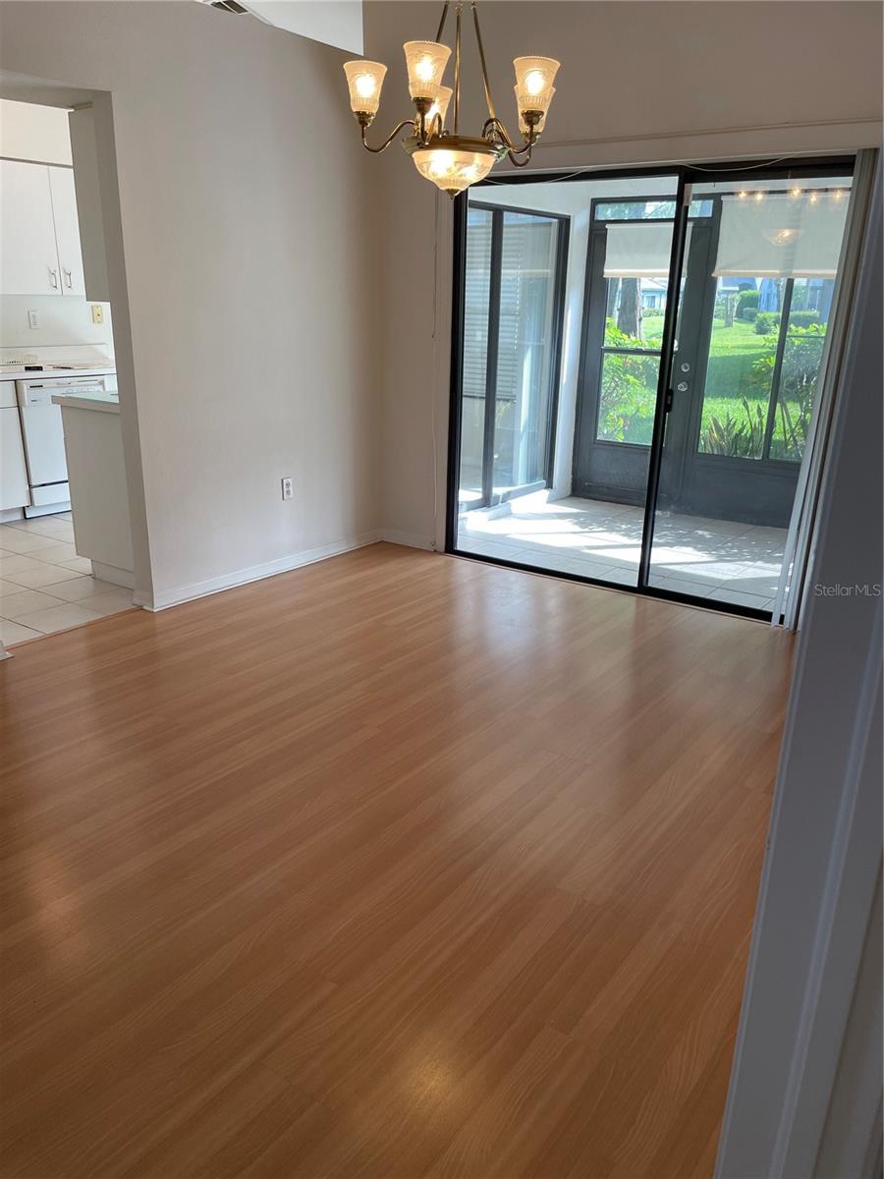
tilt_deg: -19.0
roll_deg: -1.3
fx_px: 885
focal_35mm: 26
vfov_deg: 67.3
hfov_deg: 53.1
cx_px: 442
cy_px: 590
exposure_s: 1/120
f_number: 1.6
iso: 50
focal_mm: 4.2
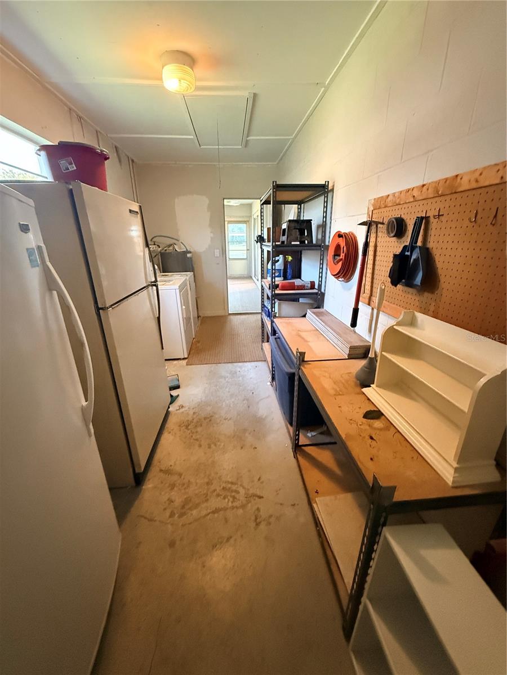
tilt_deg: -19.0
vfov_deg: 102.1
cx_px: 254
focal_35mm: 14
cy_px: 338
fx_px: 273
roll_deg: +0.1
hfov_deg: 85.7
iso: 1250
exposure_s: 1/60
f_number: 2.2
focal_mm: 2.22
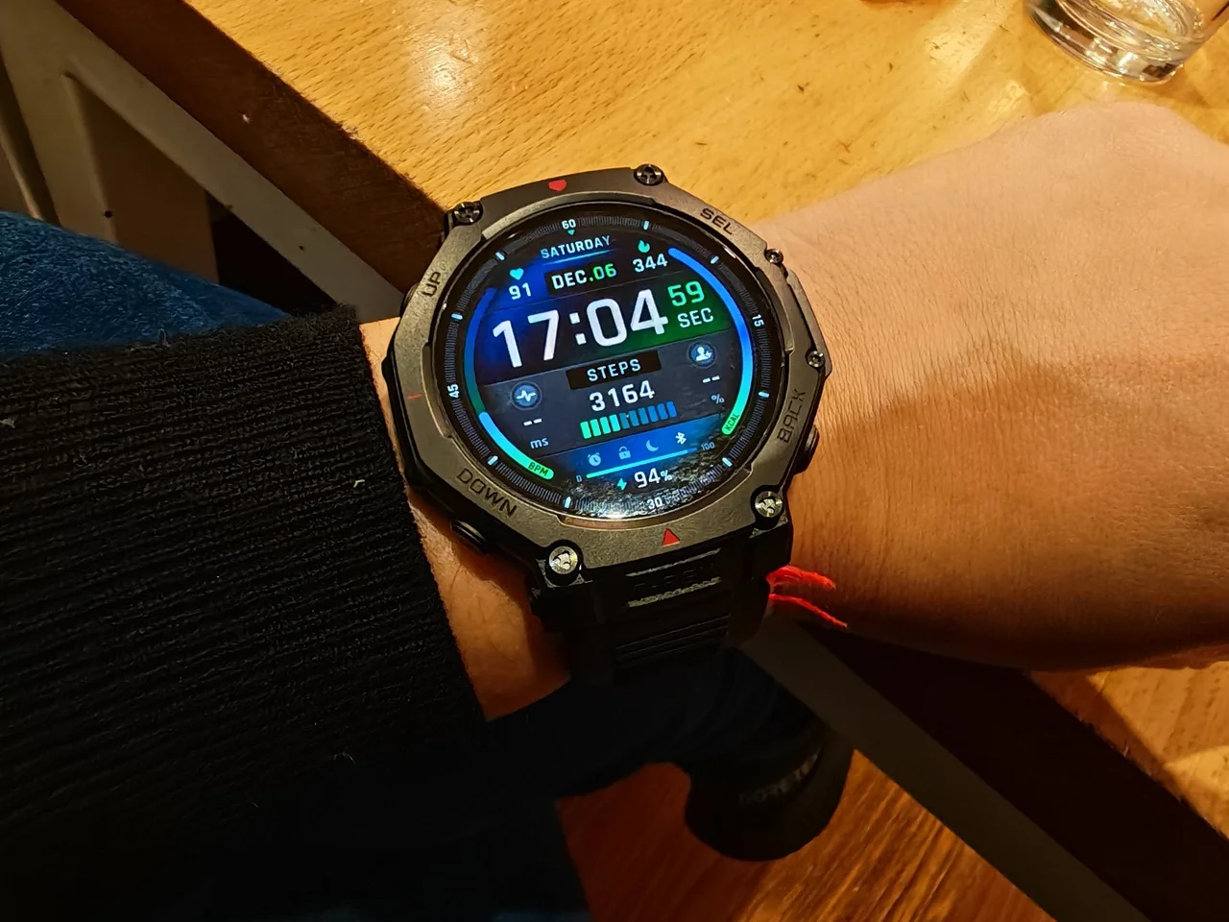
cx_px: 614
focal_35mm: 23
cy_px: 461
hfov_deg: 73.9
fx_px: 817
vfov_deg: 58.9
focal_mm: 1.82
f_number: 2
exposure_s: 1/25
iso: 800
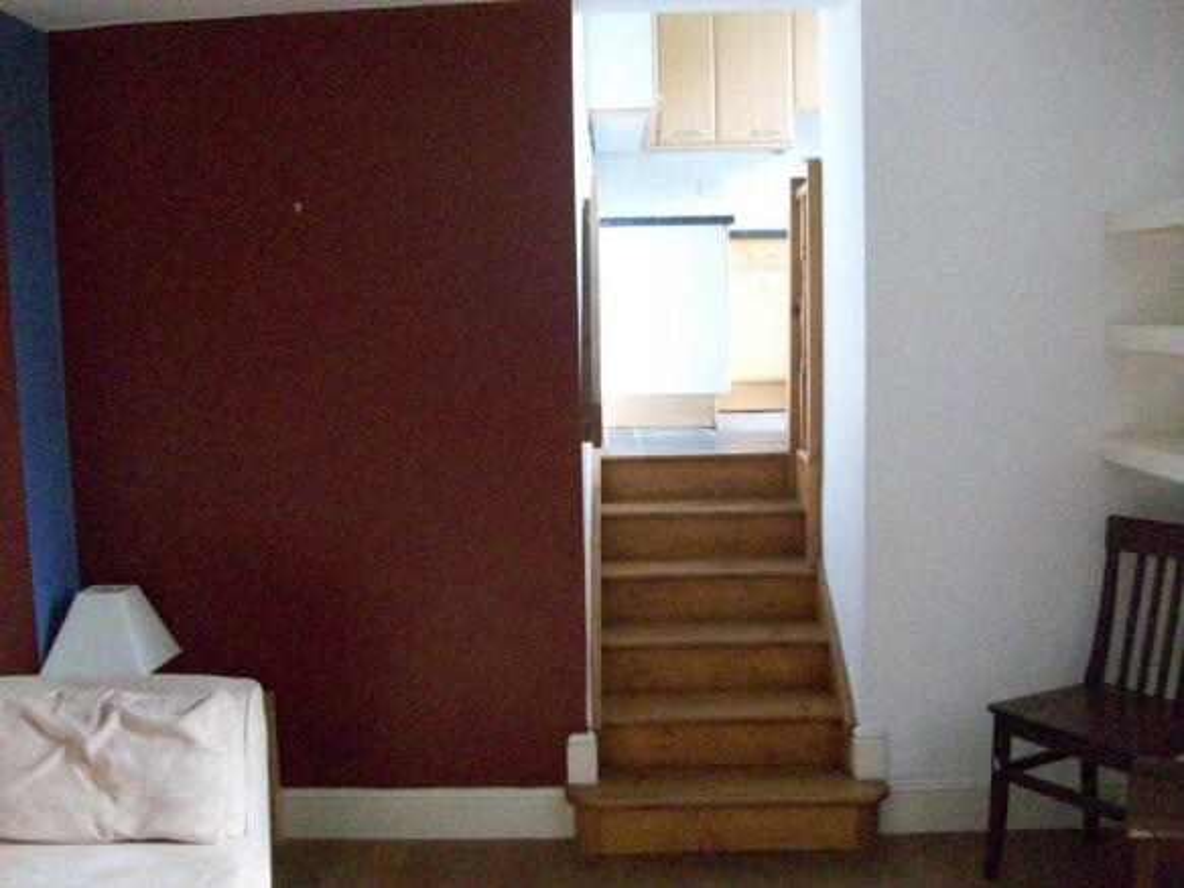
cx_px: 592
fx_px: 1163
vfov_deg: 41.8
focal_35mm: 34
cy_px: 444
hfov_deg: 54.0
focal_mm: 5.7
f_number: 2.8
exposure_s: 1/128
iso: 663
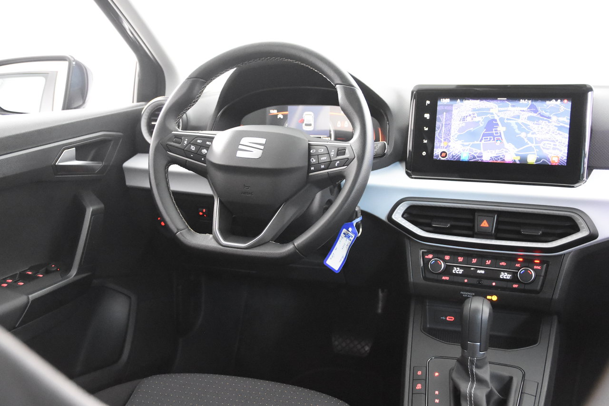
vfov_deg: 34.2
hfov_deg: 49.6
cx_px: 304
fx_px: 660
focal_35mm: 39
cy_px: 203
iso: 8000
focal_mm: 26
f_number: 3.2
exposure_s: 1/40
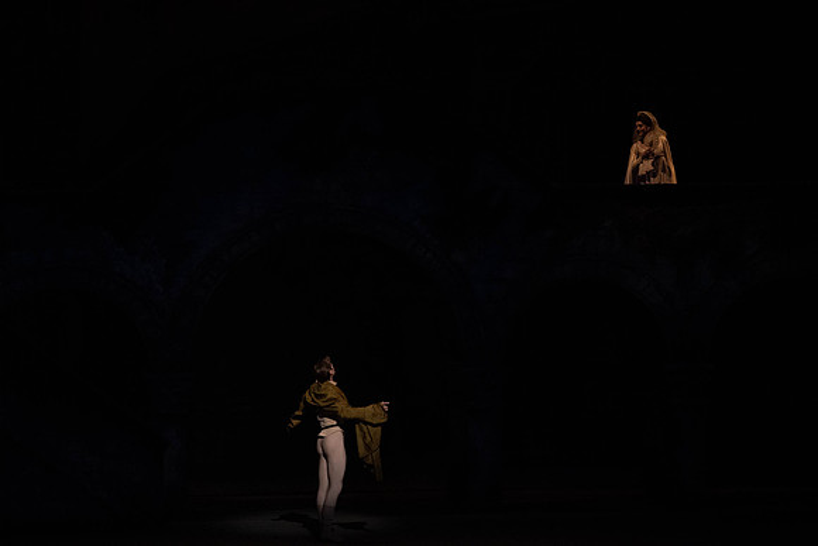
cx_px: 409
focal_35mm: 169
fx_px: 3841
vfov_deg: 8.1
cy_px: 273
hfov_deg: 12.2
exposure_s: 1/250
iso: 8000
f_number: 5.6
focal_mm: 169
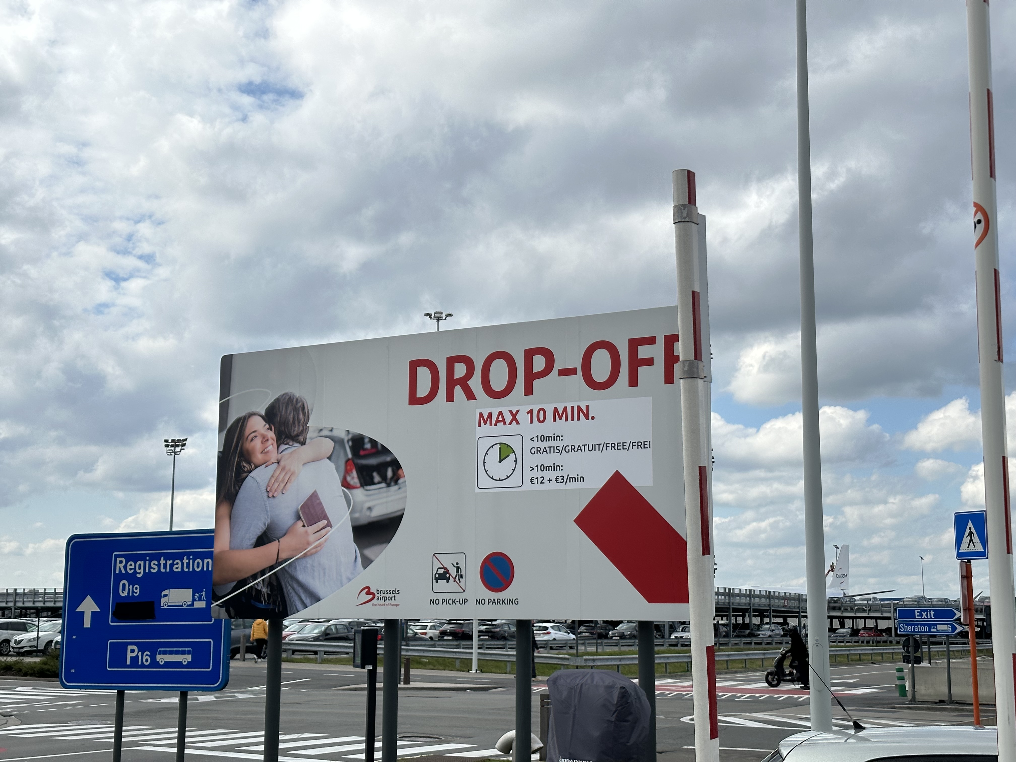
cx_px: 508
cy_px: 381
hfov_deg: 39.7
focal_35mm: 48
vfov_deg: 30.3
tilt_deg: +9.1
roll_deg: -0.5
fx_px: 1409
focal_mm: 6.86
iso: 64
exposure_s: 1/6211
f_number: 1.78
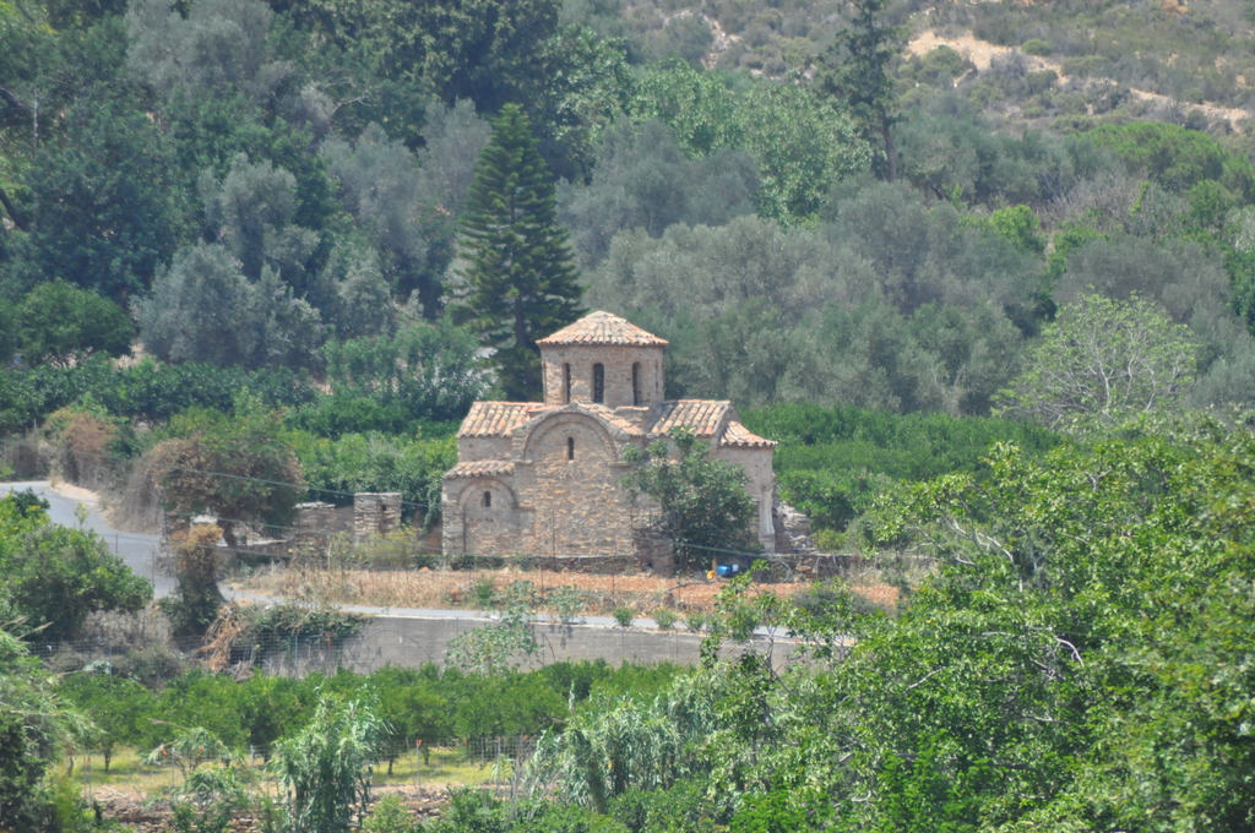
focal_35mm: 450
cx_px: 628
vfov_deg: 3.0
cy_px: 416
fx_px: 15667
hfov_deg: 4.6
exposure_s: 1/2000
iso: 800
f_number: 5.6
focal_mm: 300
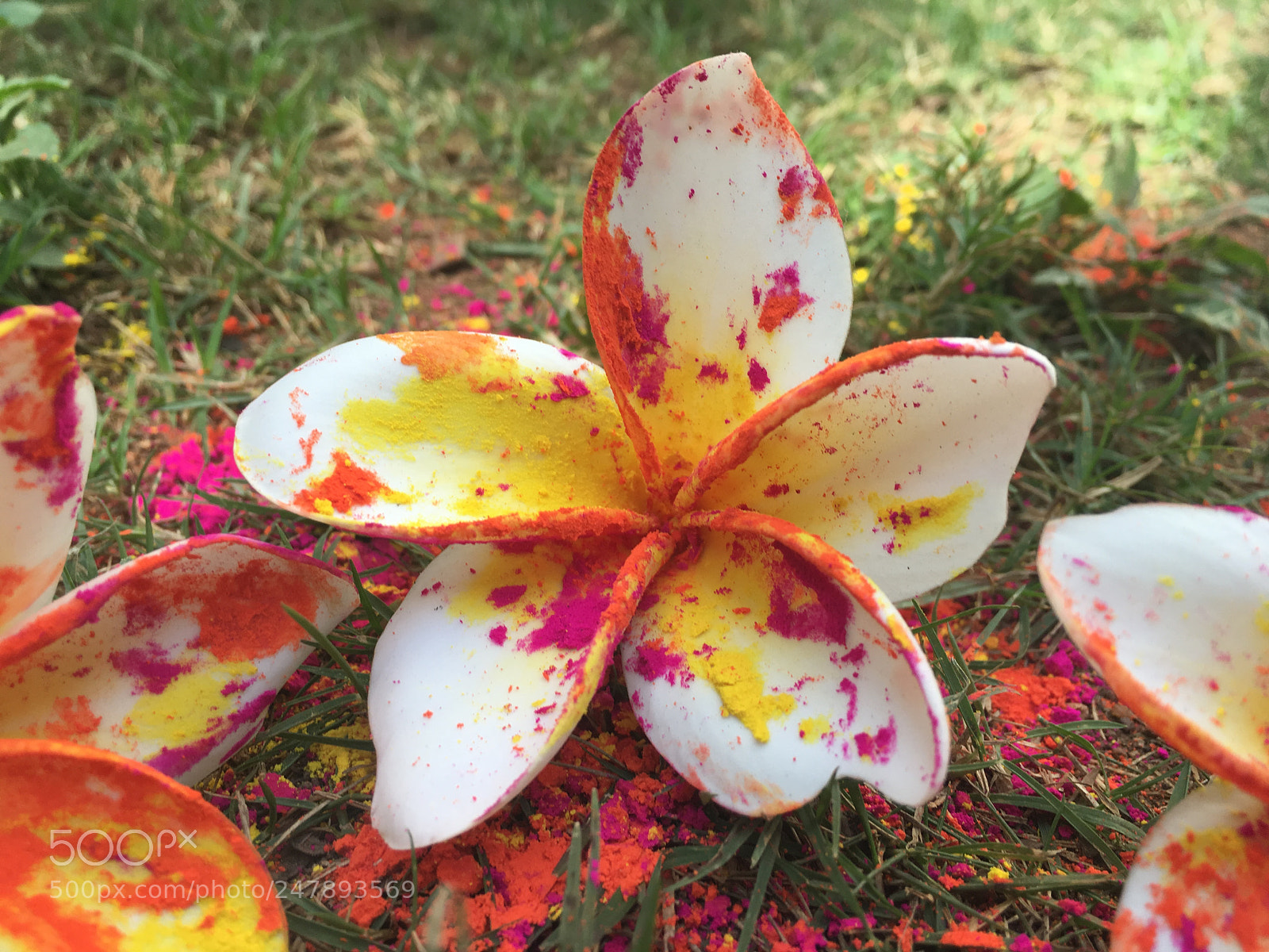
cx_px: 634
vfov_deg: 48.2
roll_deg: -2.3
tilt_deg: -33.8
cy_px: 476
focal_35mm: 29
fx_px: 1063
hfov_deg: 61.7
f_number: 2.2
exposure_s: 1/110
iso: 25
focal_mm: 4.15
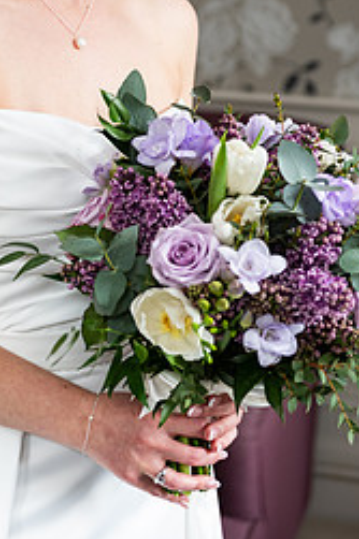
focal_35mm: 104
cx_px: 92
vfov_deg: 19.4
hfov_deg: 13.1
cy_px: 82
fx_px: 1558
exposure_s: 1/160
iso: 640
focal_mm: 58
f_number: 3.5
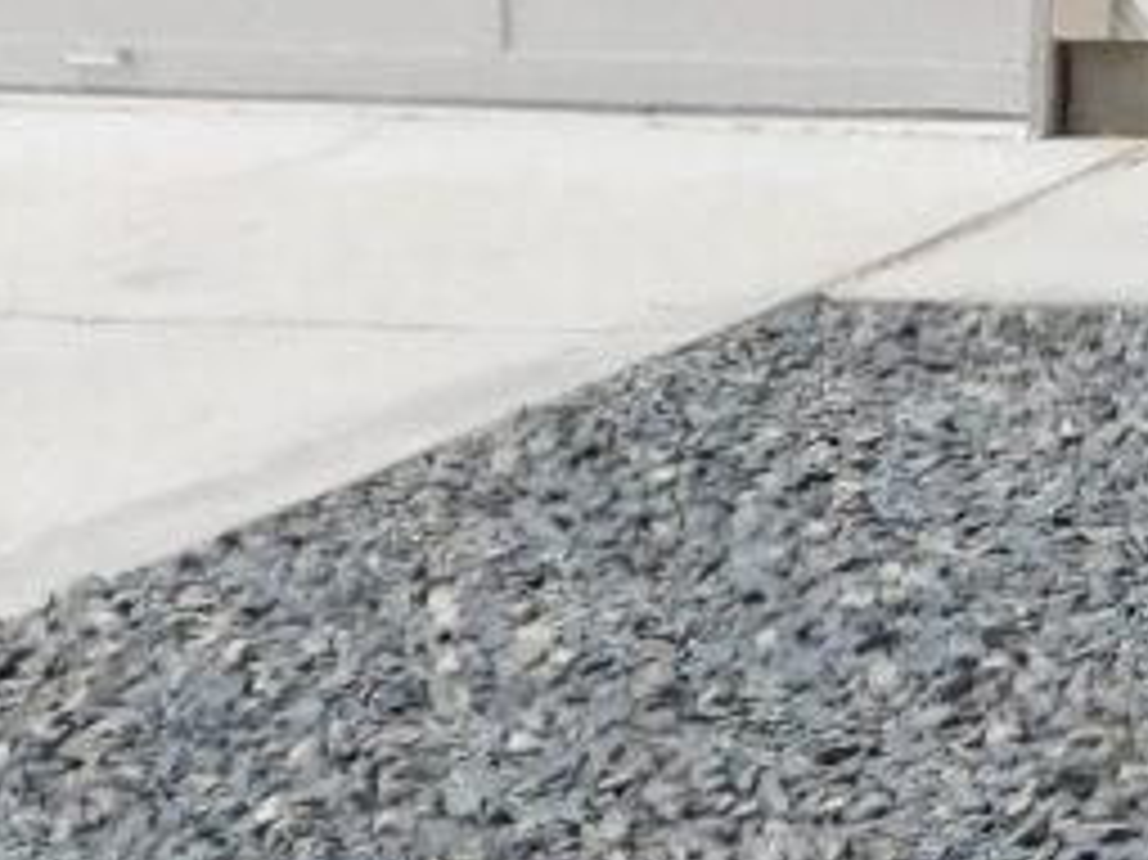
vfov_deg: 7.8
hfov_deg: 10.1
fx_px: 6232
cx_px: 1895
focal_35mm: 188
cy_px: -81
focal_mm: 5.3
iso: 125
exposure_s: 1/1250
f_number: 3.2
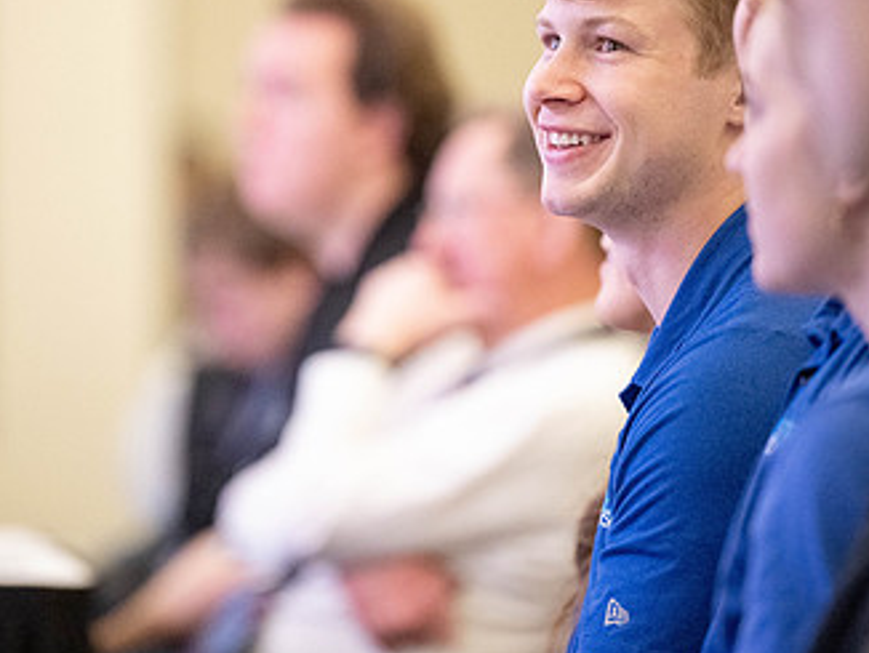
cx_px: 301
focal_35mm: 342
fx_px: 8592
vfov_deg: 4.4
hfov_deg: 5.8
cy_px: 180
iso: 8000
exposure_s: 1/400
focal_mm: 200
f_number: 2.8
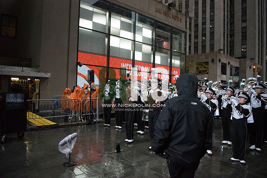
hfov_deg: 67.4
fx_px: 200
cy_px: 89
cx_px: 134
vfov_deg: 48.0
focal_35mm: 27
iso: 10000
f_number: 2.8
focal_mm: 27
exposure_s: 1/4000
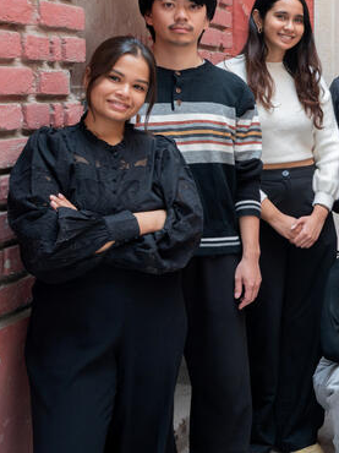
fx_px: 876
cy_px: 138
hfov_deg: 19.1
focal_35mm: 67
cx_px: 514
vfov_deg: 28.7
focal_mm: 30
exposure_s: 1/15
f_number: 9.5
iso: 560
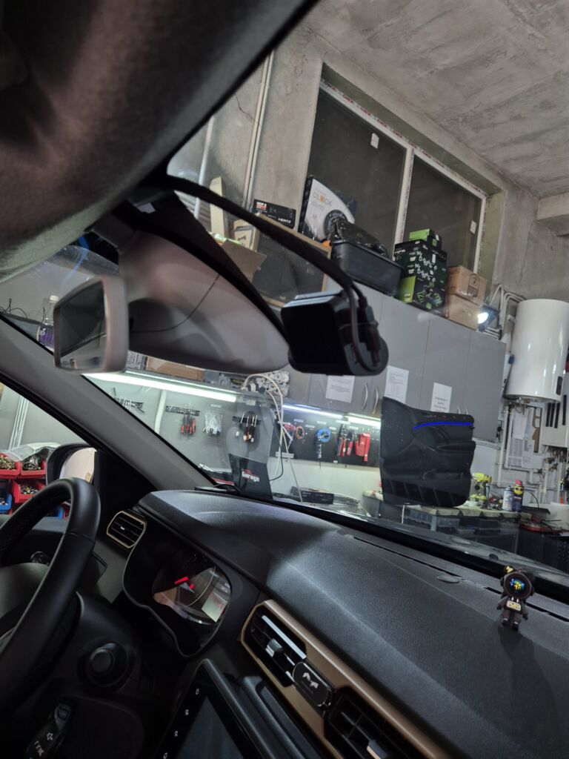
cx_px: 284
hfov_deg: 58.9
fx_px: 504
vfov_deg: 73.9
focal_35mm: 23
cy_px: 380
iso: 100
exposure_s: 1/100
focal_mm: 5.4
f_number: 1.8
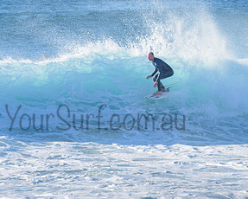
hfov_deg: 1.7
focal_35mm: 1161
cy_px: 73
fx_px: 8527
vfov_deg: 1.3
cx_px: 151
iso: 400
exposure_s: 1/2000
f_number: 5.6
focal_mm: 500
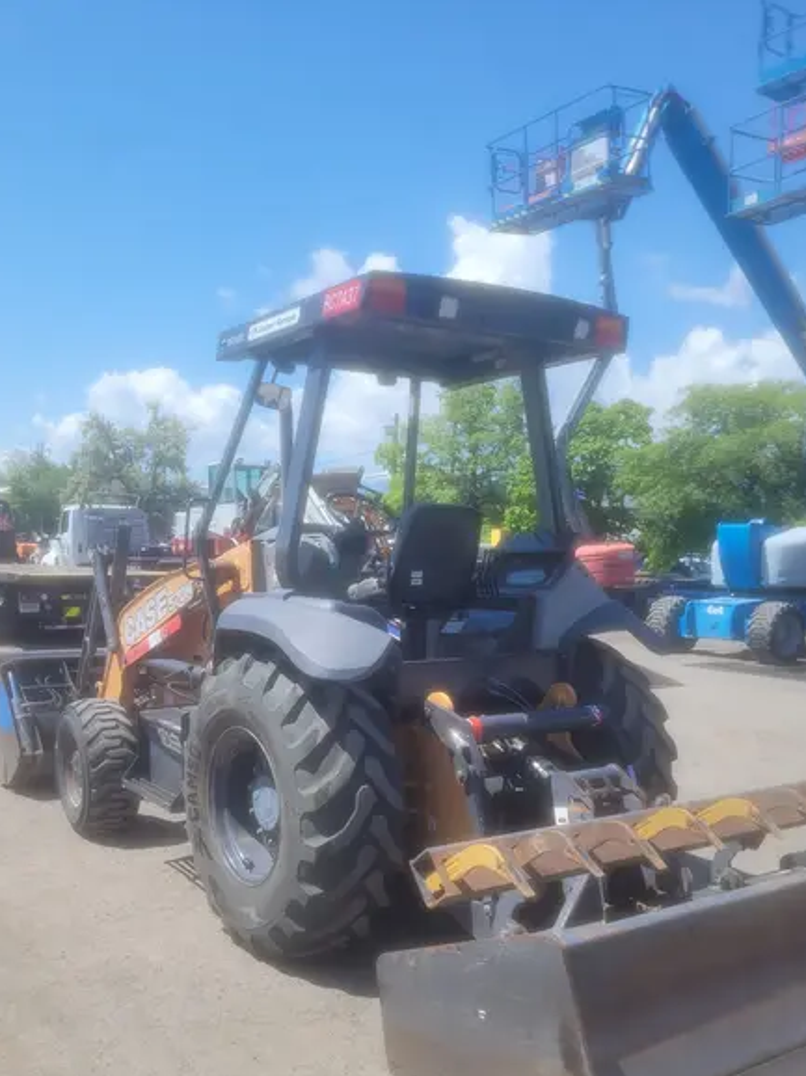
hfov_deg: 42.9
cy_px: 679
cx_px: 385
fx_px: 1025
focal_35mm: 33
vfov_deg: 54.7
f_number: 1.8
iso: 40
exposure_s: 1/1789
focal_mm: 5.4
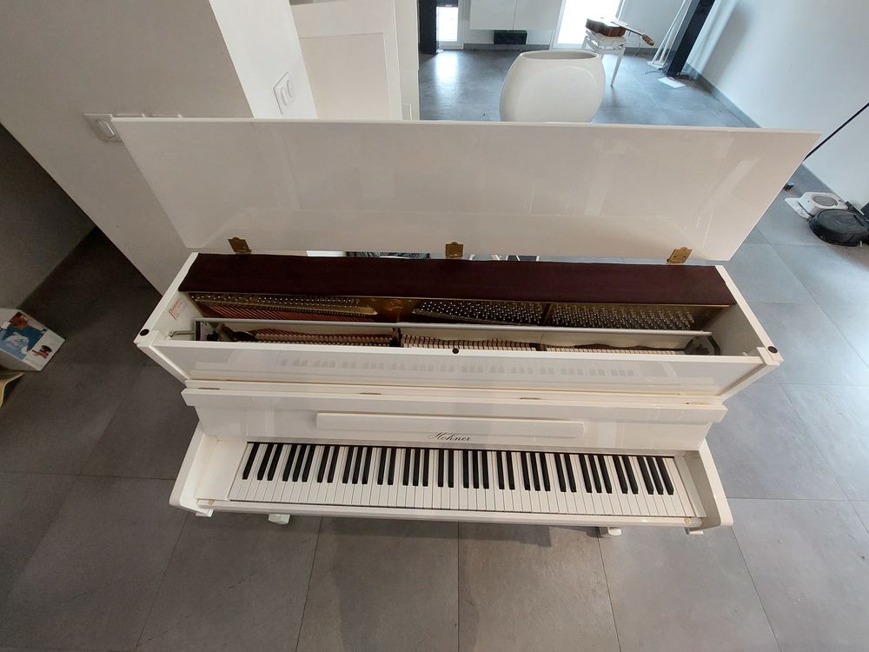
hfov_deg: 106.2
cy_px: 326
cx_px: 434
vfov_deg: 89.9
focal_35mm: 13
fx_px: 326
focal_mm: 1.74
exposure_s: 1/50
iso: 250
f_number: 2.2
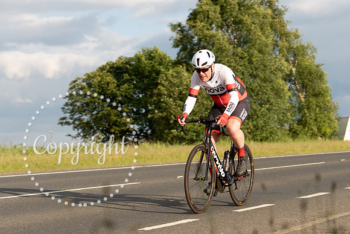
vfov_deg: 14.0
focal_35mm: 98
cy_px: 127
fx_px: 952
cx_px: 222
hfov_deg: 20.8
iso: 125
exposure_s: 1/500
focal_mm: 74
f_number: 4
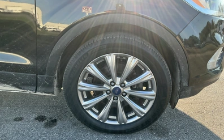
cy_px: 77
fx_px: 183
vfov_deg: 41.7
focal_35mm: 30
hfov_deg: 62.9
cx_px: 113
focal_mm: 3
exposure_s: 1/178
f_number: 1.8
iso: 20
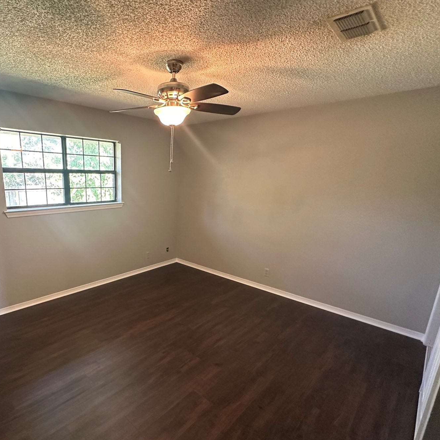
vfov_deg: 77.5
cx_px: 148
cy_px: 242
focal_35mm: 19
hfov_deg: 75.4
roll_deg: -1.2
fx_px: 273
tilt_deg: -13.7
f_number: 2.2
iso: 400
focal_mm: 2.22
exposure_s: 1/60
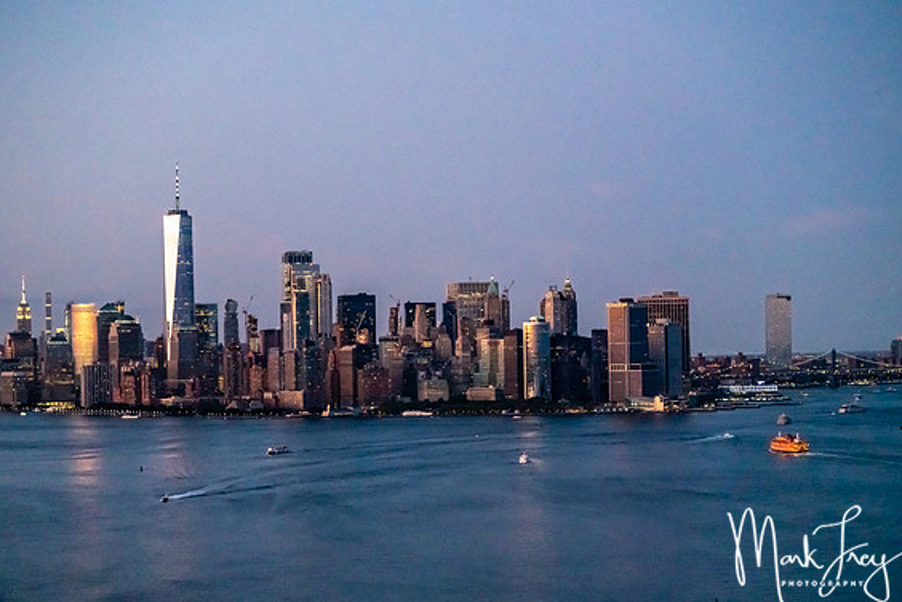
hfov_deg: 23.1
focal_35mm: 88
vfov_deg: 15.5
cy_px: 297
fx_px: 2205
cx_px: 443
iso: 8000
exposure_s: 1/1000
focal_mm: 75
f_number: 2.8
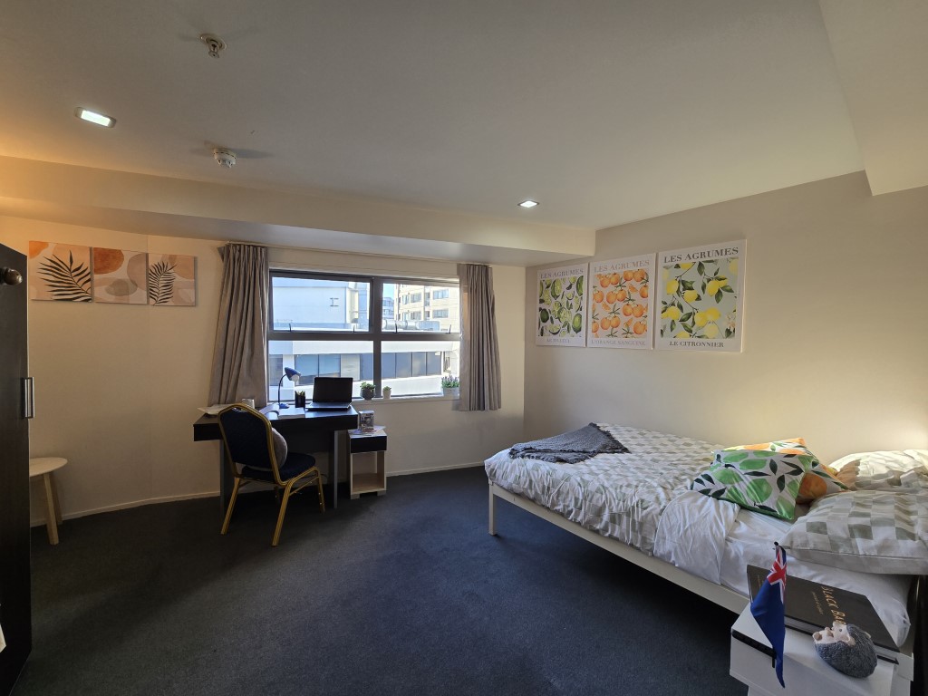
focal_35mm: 13
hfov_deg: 106.2
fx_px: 349
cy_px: 348
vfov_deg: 89.9
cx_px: 464
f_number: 2.2
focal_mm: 2.2
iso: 50
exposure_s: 1/100
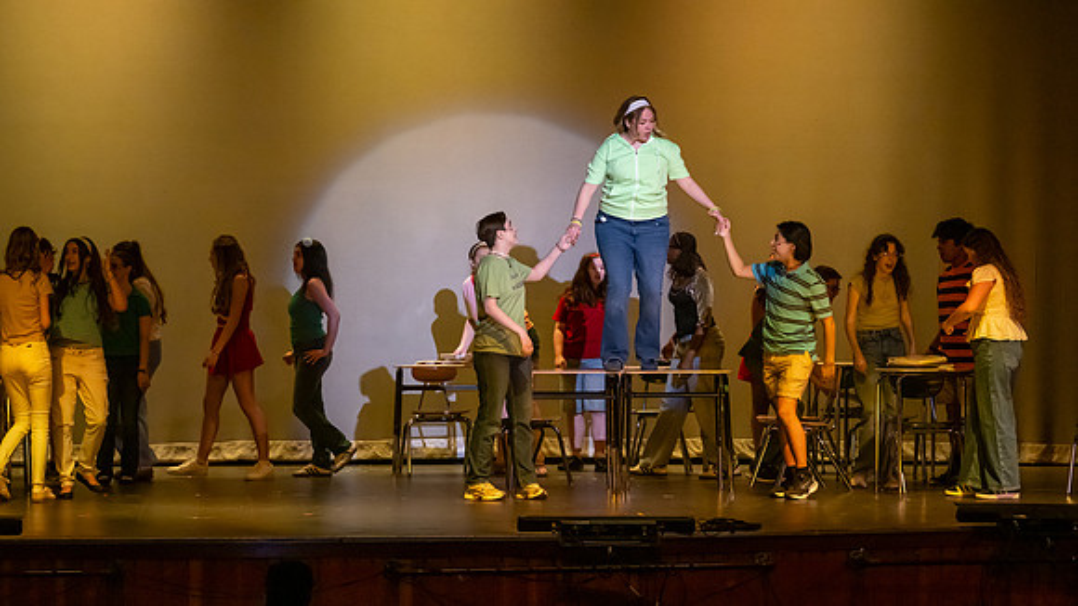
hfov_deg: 18.8
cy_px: 285
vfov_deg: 10.6
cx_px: 643
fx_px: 3251
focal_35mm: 114
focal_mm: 90
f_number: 2.8
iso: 4000
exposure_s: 1/500
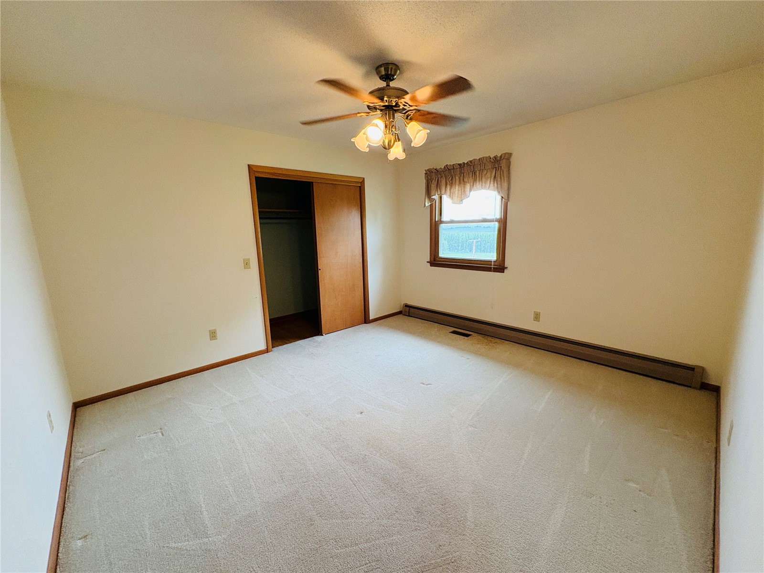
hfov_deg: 102.1
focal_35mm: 14
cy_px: 286
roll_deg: +1.9
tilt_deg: -10.3
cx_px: 382
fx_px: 309
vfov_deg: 85.7
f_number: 2.2
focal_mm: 2.22
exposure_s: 1/120
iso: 320
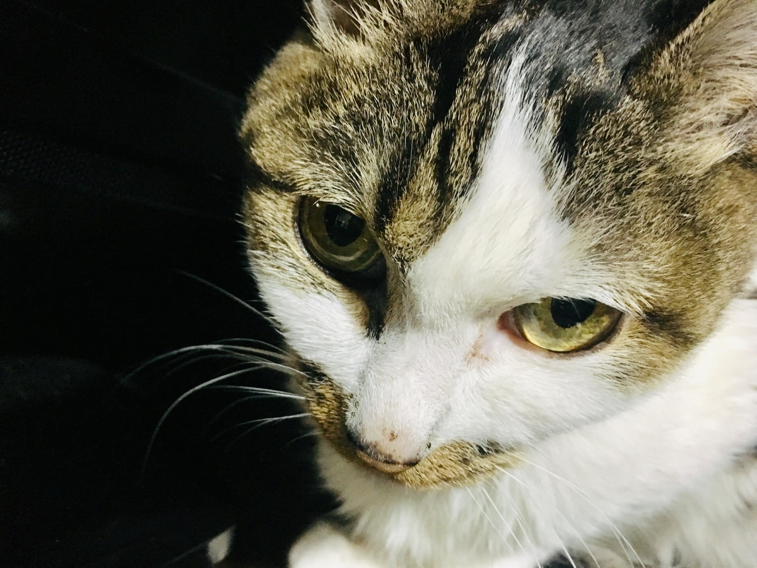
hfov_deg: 61.7
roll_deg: -16.3
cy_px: 284
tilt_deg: -4.5
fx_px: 634
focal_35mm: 29
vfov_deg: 48.2
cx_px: 378
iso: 250
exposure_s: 1/15
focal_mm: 4.15
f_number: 2.2
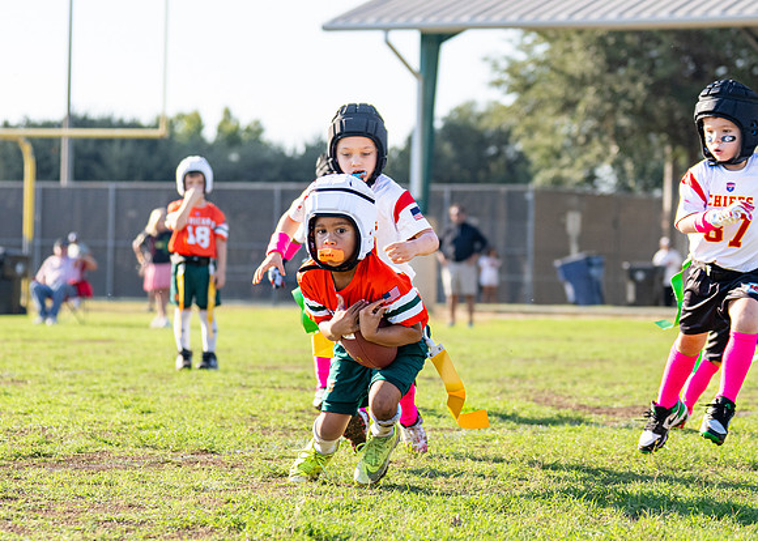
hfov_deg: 14.4
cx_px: 333
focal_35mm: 139
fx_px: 2997
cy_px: 270
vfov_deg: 10.3
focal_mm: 70
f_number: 2.8
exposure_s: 1/2500
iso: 250
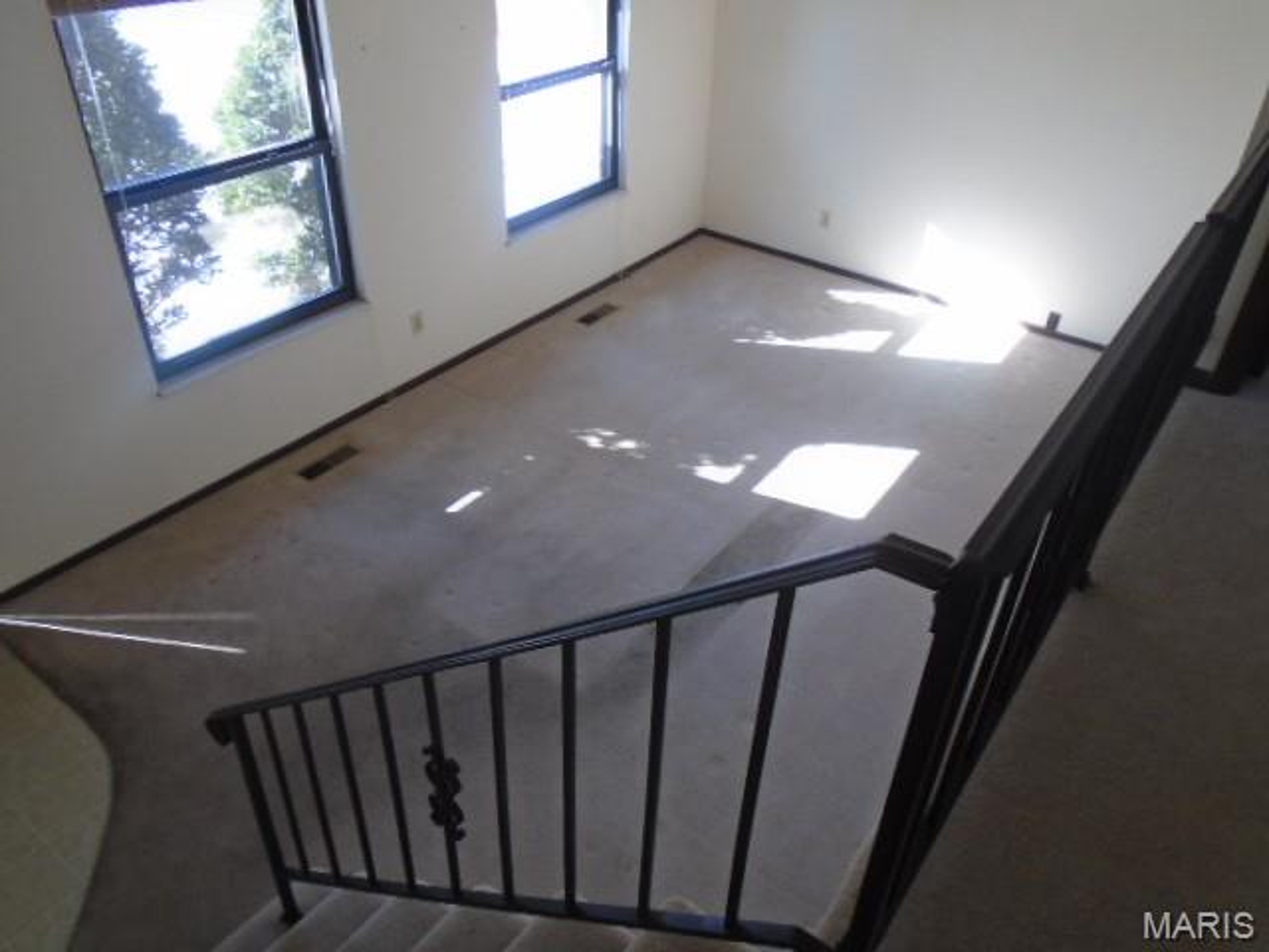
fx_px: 953
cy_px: 476
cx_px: 634
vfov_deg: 53.1
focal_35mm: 26
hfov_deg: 67.3
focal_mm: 4.6
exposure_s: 1/60
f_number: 3.2
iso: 100
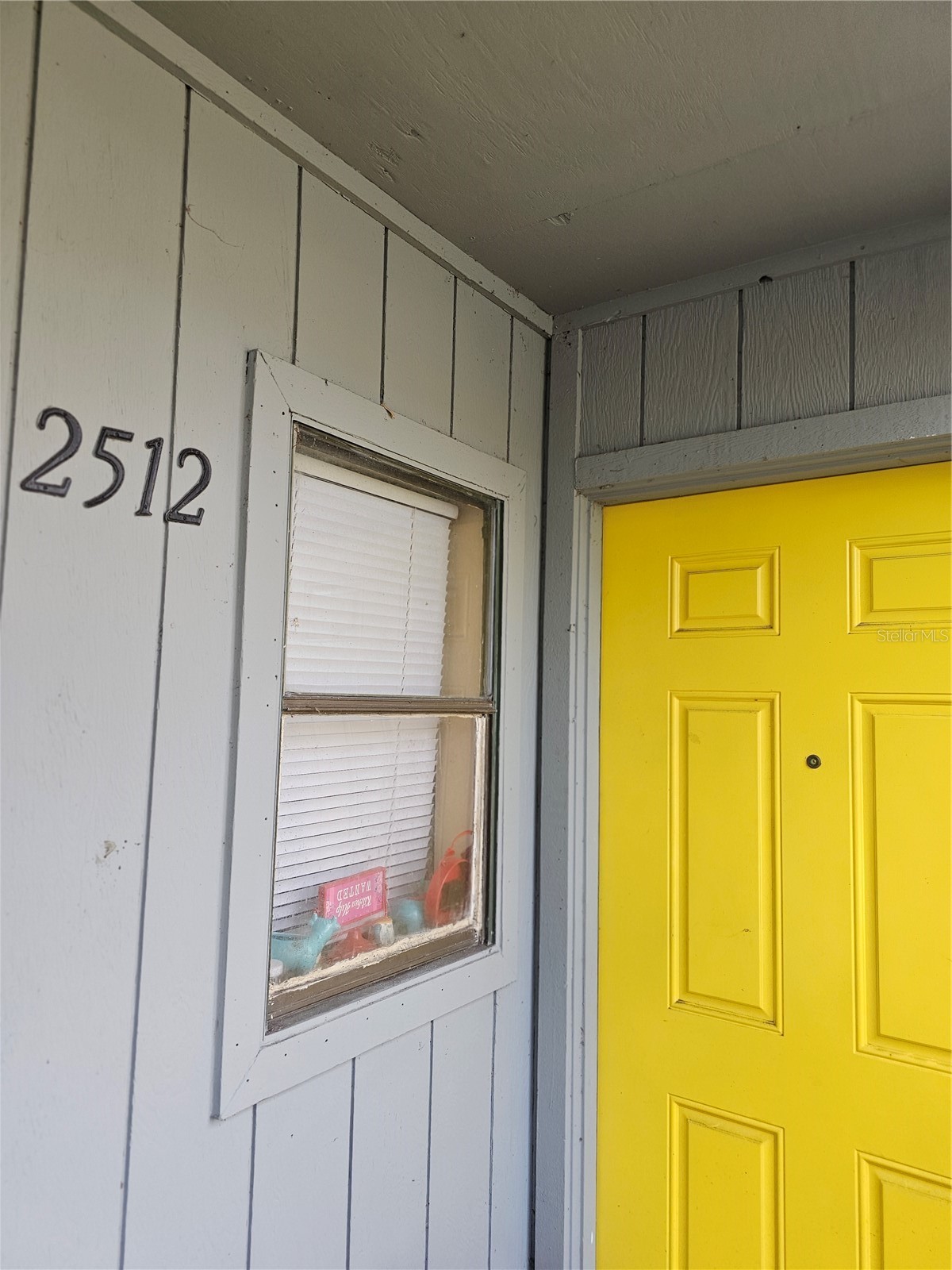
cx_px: 476
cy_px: 635
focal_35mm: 23
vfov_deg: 73.9
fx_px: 843
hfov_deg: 58.9
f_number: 1.7
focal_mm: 6.3
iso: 64
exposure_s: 1/120
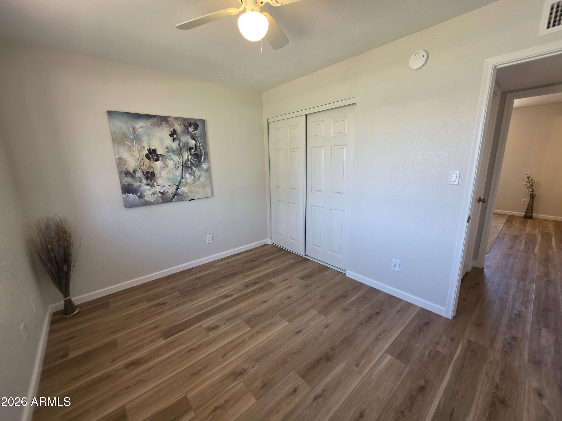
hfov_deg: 106.2
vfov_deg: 89.9
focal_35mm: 13
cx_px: 281
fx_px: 211
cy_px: 210
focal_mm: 2.2
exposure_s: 1/120
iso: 125
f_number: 1.9
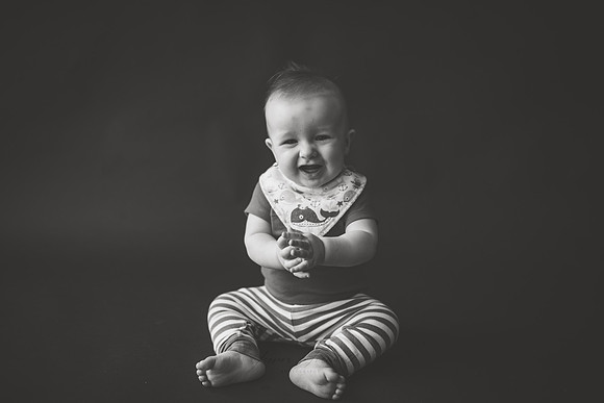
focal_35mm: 50
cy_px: 202
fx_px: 839
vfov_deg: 27.0
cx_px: 302
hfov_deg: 39.6
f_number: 2
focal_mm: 50
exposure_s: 1/500
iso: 500
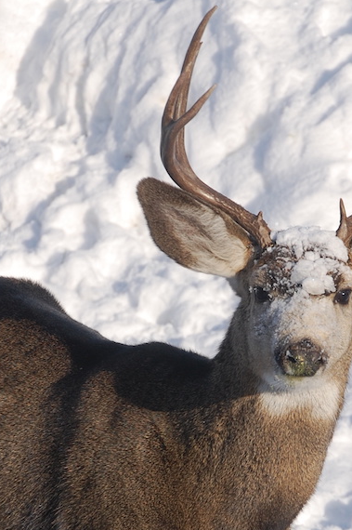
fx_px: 5524
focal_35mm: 376
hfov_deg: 3.6
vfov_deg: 5.5
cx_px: 270
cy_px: 371
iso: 200
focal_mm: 125
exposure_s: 1/800
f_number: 7.1
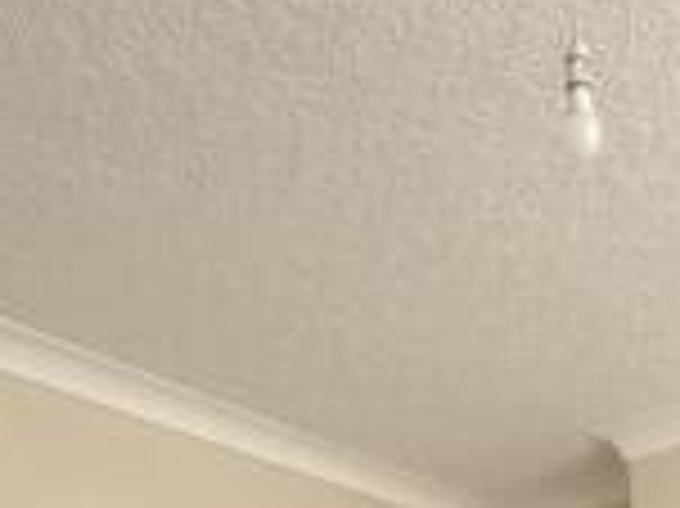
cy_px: 919
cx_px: 520
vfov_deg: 19.7
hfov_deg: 34.7
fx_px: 1060
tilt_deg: -4.3
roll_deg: +3.5
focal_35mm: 54
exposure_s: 1/83
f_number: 2.2
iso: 320
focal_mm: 2.22
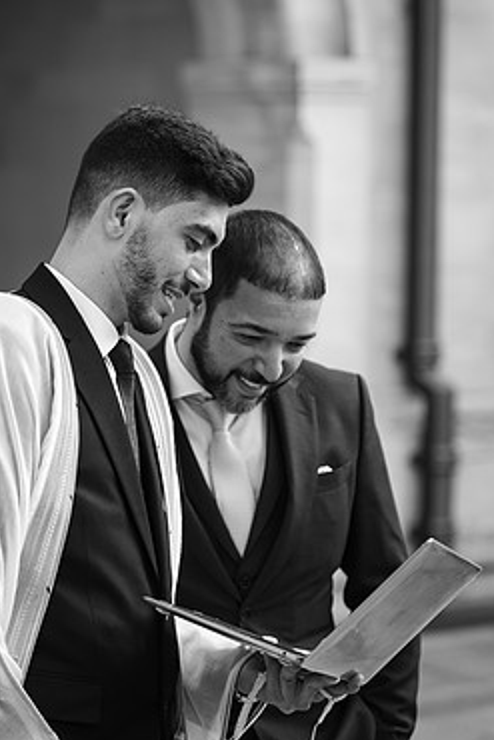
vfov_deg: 16.5
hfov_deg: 11.1
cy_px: 354
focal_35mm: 124
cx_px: 196
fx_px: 2550
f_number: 2.8
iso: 200
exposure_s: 1/400
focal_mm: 102
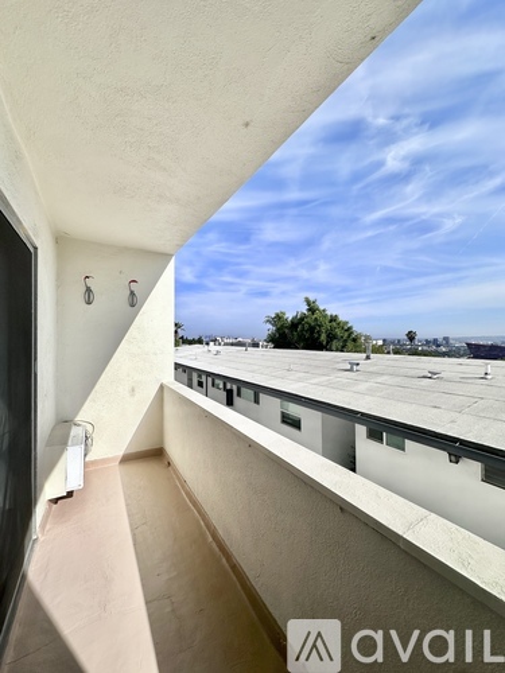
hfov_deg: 85.7
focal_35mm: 14
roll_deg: -0.3
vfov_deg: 102.1
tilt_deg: +0.9
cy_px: 336
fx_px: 272
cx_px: 252
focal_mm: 2.22
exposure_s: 1/3861
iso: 40
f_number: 2.2
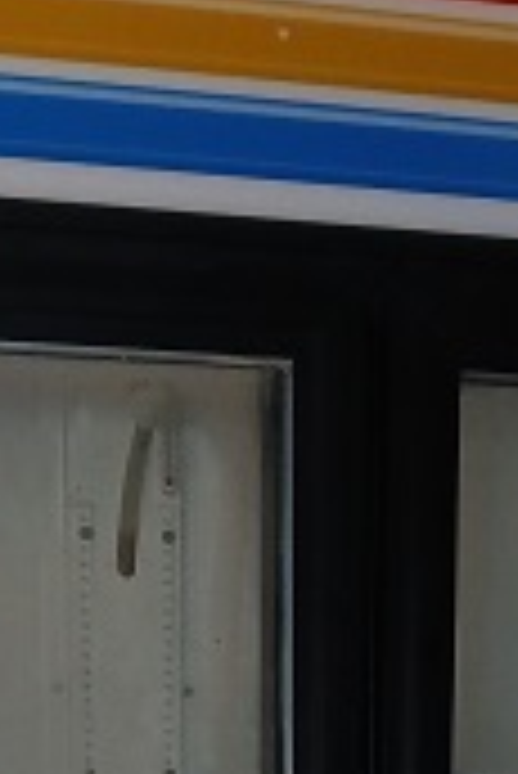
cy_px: 1282
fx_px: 2068
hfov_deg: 14.3
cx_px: 254
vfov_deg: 18.0
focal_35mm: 96
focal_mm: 3.98
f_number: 1.8
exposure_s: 1/40
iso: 250
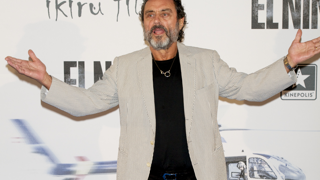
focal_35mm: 74
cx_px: 161
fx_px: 628
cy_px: 88
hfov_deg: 28.6
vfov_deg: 16.3
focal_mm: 70
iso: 640
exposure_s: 1/250
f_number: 5
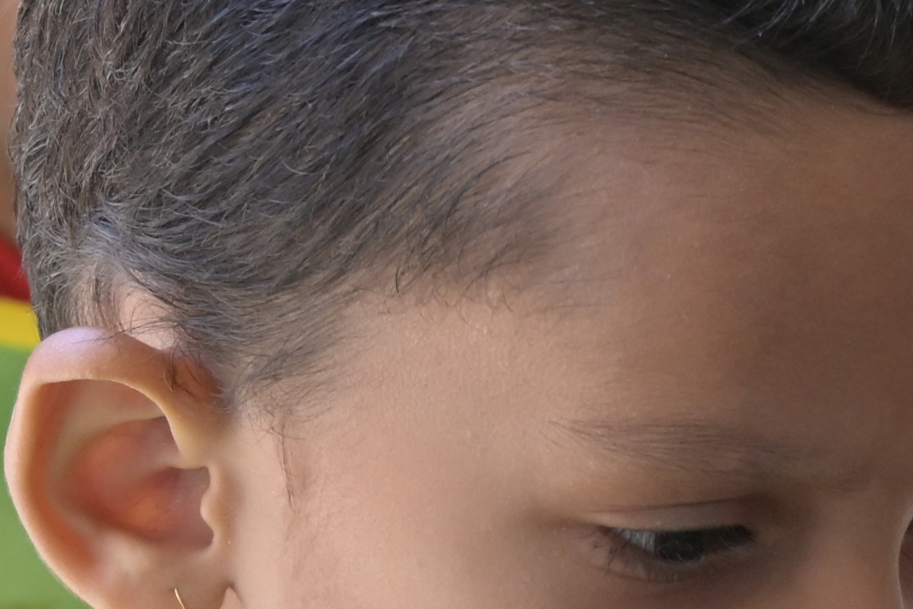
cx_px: 1645
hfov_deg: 7.5
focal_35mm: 267
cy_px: 891
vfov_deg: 5.1
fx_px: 6770
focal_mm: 52
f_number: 6.3
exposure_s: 1/320
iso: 1000
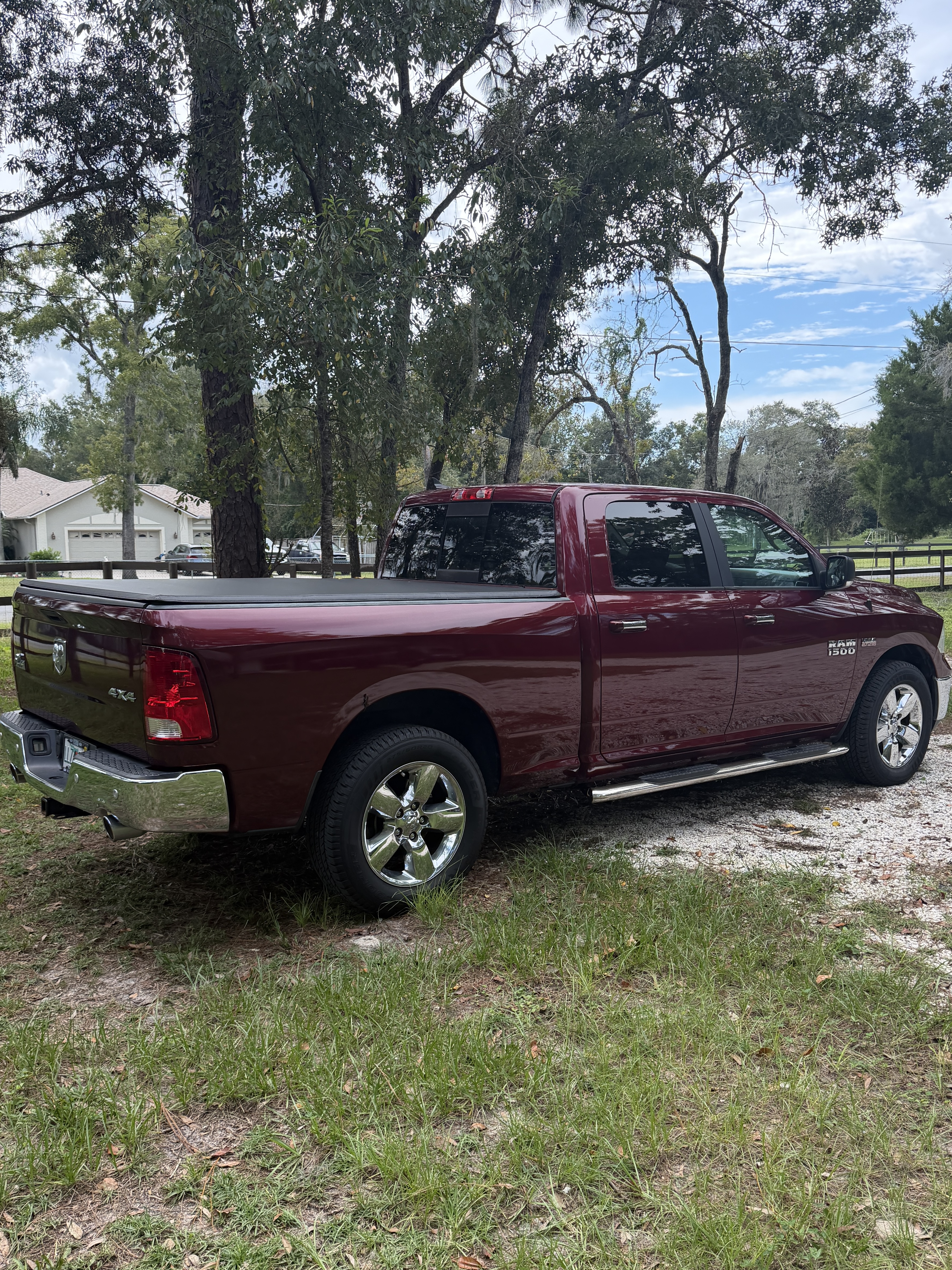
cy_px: 635
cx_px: 476
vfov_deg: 71.6
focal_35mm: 24
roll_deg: +1.3
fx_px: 880
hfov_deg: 56.8
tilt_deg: -7.5
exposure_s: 1/1522
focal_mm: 6.76
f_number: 1.78
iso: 100
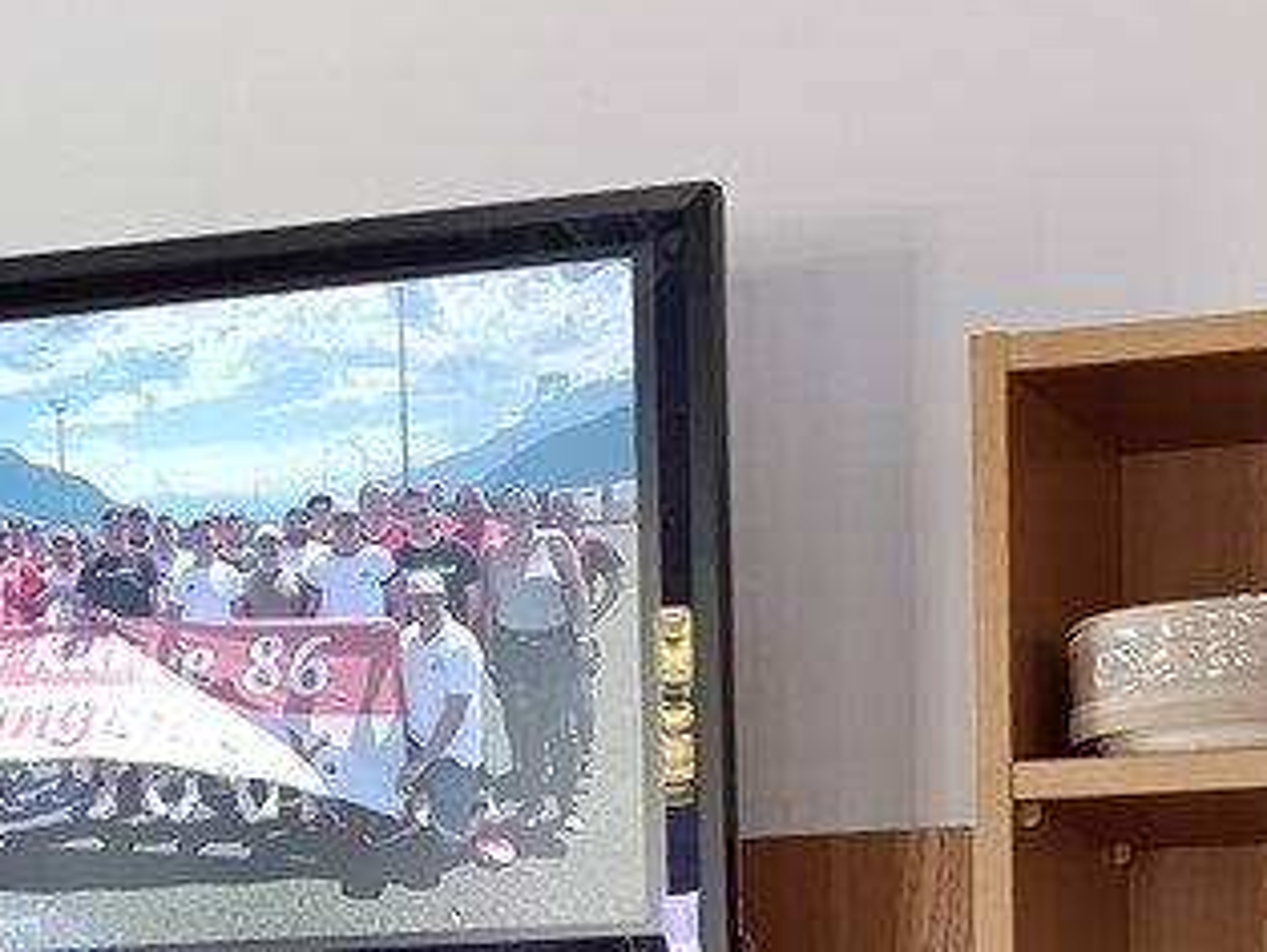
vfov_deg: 9.8
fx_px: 5494
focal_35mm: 150
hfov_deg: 12.9
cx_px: -101
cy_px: 1119
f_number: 1.7
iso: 800
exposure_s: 1/100
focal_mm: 6.11
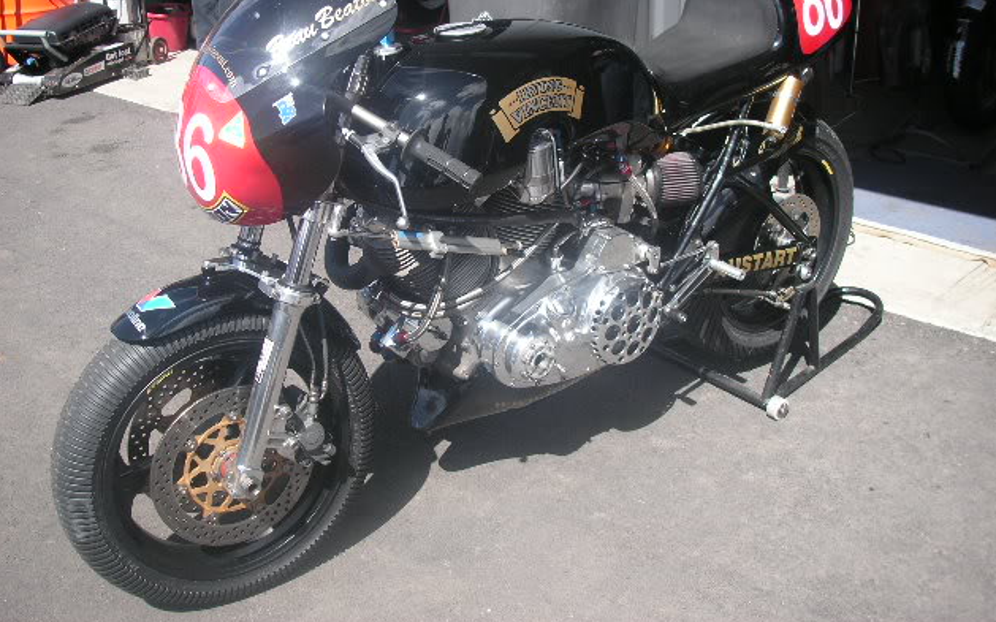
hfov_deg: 48.2
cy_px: 250
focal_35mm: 41
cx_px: 500
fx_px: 1113
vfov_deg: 31.2
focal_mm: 6.3
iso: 50
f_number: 3.3
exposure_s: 1/350
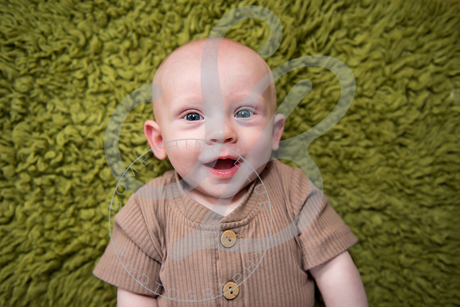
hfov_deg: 51.0
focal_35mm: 38
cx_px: 230
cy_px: 154
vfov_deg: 35.3
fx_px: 483
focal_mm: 32
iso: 200
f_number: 2.8
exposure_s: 1/125
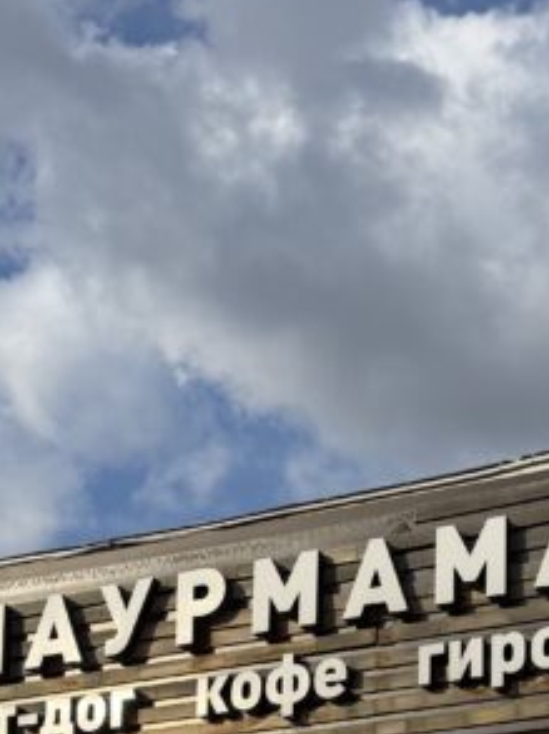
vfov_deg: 21.0
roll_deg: -0.9
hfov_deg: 17.4
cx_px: 439
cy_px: 969
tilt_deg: +11.2
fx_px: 1780
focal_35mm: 84
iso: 80
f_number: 1.78
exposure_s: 1/4167
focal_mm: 6.76
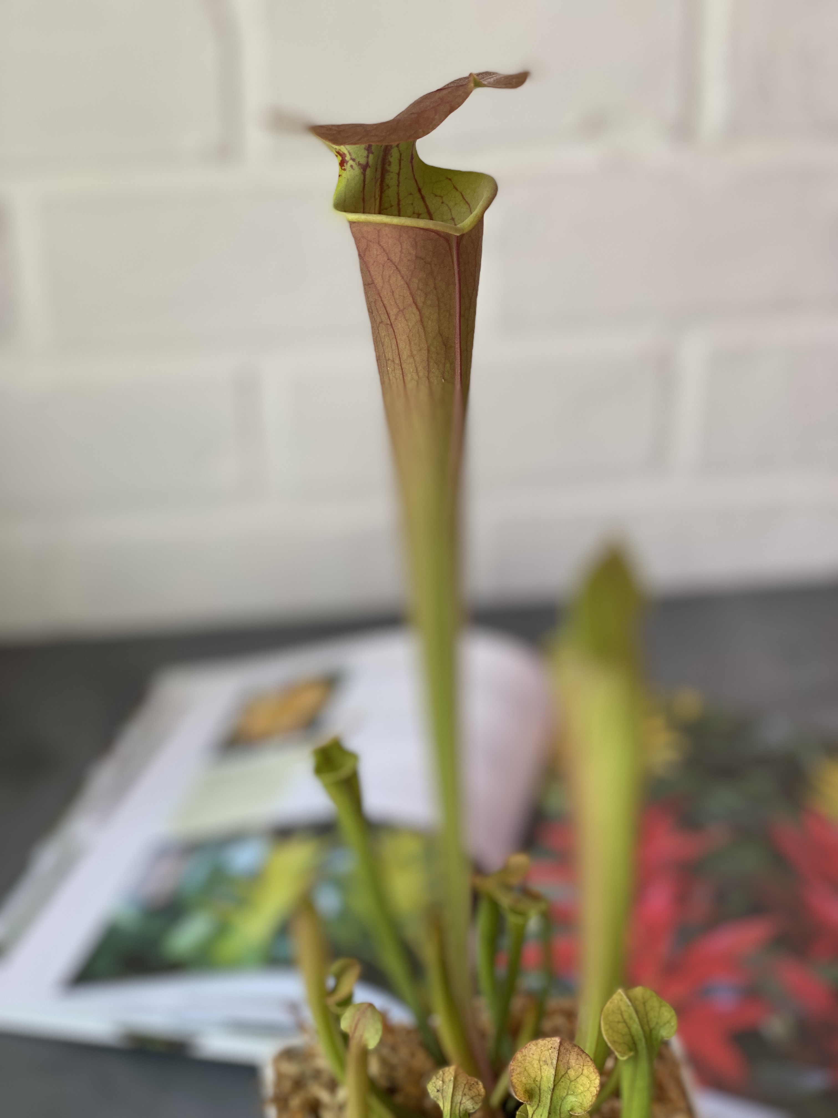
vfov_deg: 36.8
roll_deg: -0.8
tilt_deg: -28.5
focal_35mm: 52
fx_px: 1678
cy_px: 559
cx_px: 419
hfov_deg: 28.0
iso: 40
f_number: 2
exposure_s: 1/122
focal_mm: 6
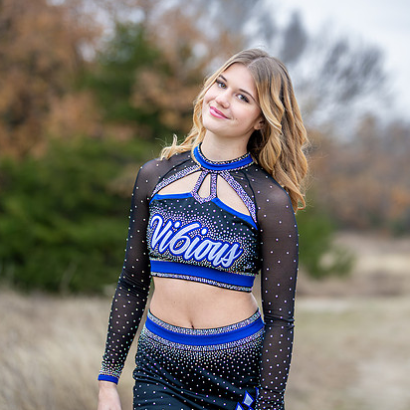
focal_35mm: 78
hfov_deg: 22.2
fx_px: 1045
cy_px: 163
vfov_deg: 22.2
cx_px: 237
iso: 400
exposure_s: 1/1000
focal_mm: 50
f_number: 1.2
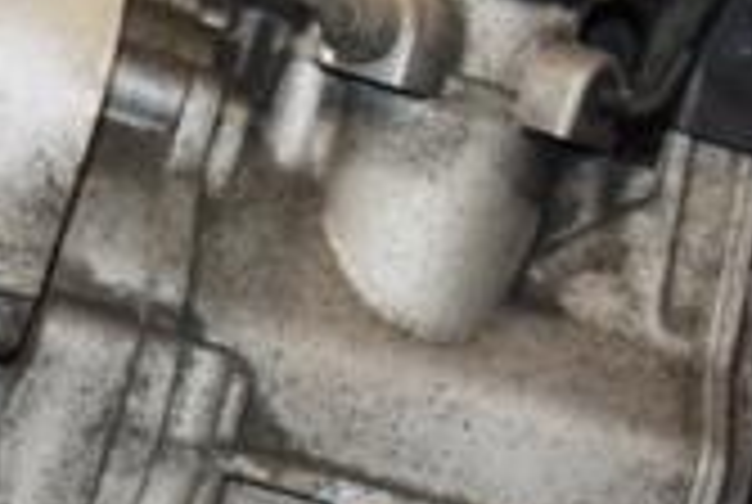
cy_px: 234
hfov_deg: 11.9
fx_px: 3599
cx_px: 86
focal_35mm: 172
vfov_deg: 8.0
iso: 800
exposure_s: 1/60
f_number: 5
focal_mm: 32
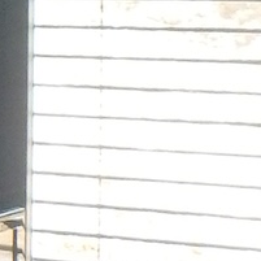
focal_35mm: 177
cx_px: -549
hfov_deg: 8.2
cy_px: -21
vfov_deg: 9.8
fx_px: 1510
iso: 800
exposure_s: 1/125
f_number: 3.5
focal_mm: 3.7
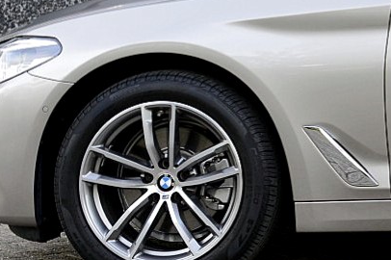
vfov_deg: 9.4
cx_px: 686
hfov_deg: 13.0
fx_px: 1563
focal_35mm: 144
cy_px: -56
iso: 400
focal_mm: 24
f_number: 9
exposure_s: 1/100
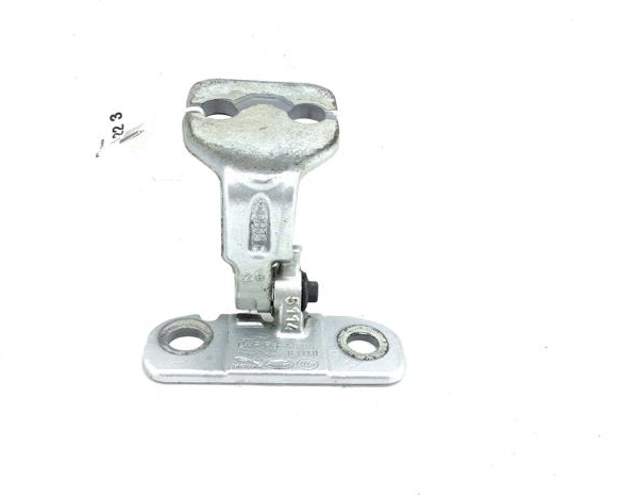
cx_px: 292
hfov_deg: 57.1
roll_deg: -3.0
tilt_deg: -30.6
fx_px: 570
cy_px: 251
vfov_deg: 47.2
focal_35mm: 31
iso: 25
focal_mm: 4.15
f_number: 2.2
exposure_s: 1/264
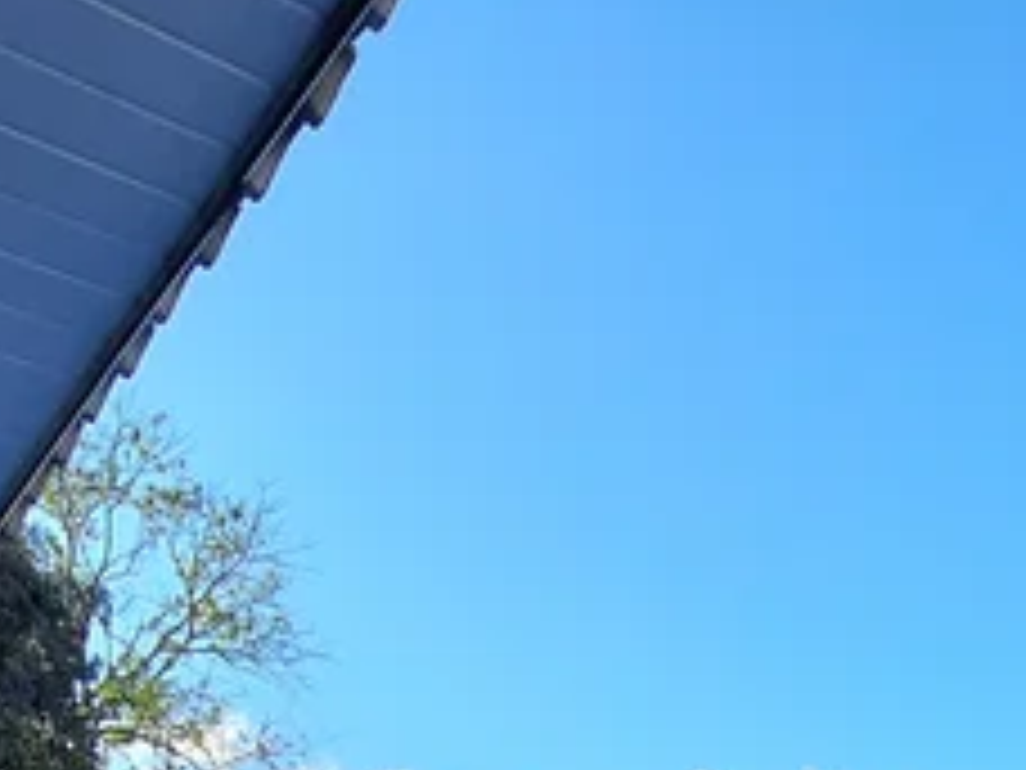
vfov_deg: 21.3
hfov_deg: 40.2
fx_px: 1393
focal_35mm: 47
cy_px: 1367
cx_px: 634
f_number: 2.2
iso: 50
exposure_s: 1/496
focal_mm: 1.74
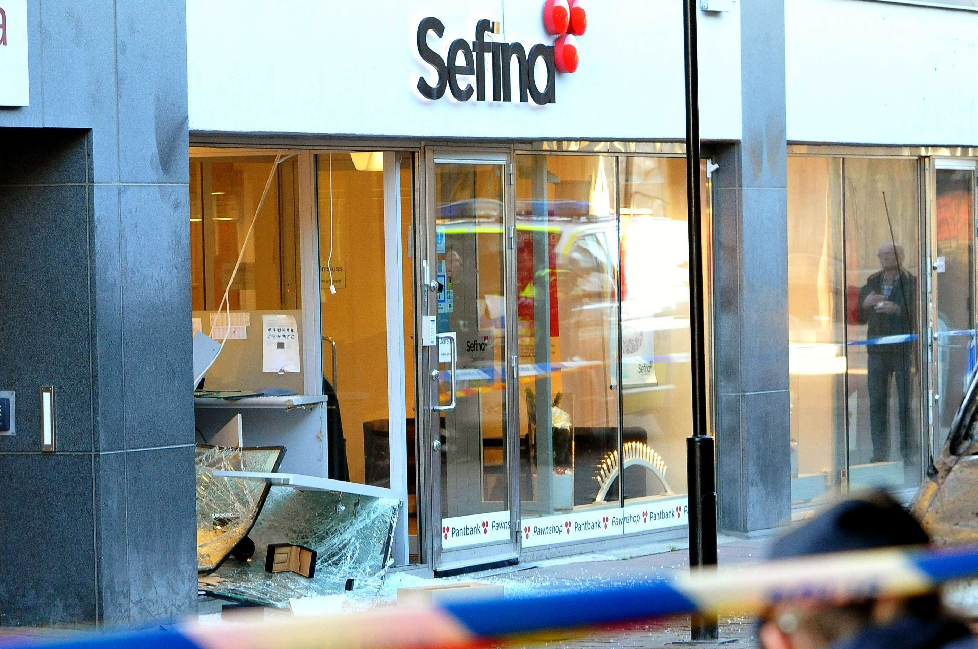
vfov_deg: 7.7
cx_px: 722
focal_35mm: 178
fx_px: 4829
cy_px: 486
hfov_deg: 11.5
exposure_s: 1/200
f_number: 4
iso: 1600
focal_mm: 78
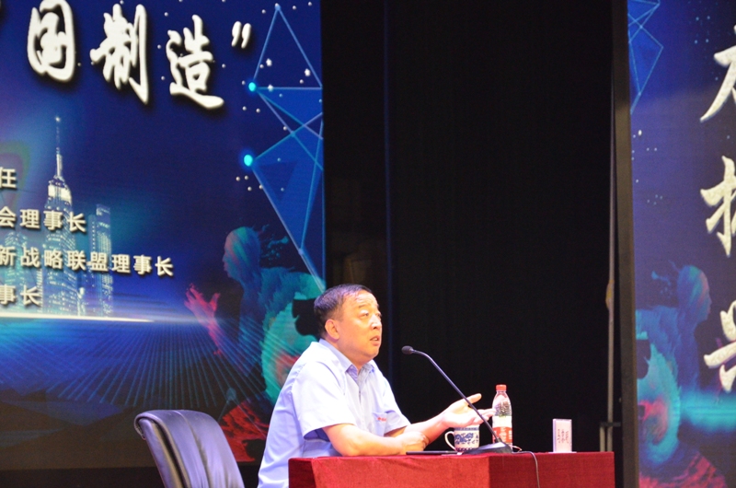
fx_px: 1898
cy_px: 244
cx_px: 368
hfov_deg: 22.0
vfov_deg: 14.6
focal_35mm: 93
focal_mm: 62
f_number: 5.3
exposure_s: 1/125
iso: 4000
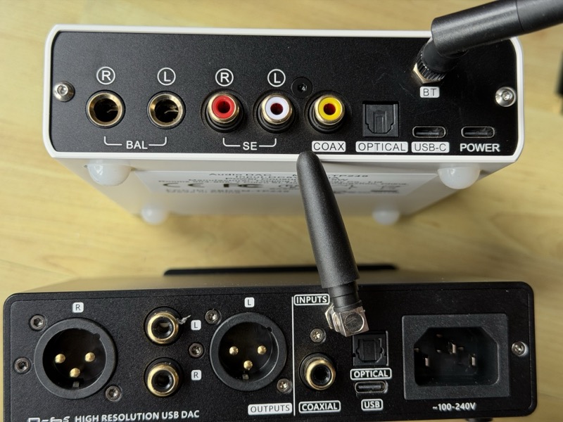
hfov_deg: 39.7
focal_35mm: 48
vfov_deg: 30.3
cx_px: 282
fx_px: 781
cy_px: 211
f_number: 1.78
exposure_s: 1/105
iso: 100
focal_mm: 6.76
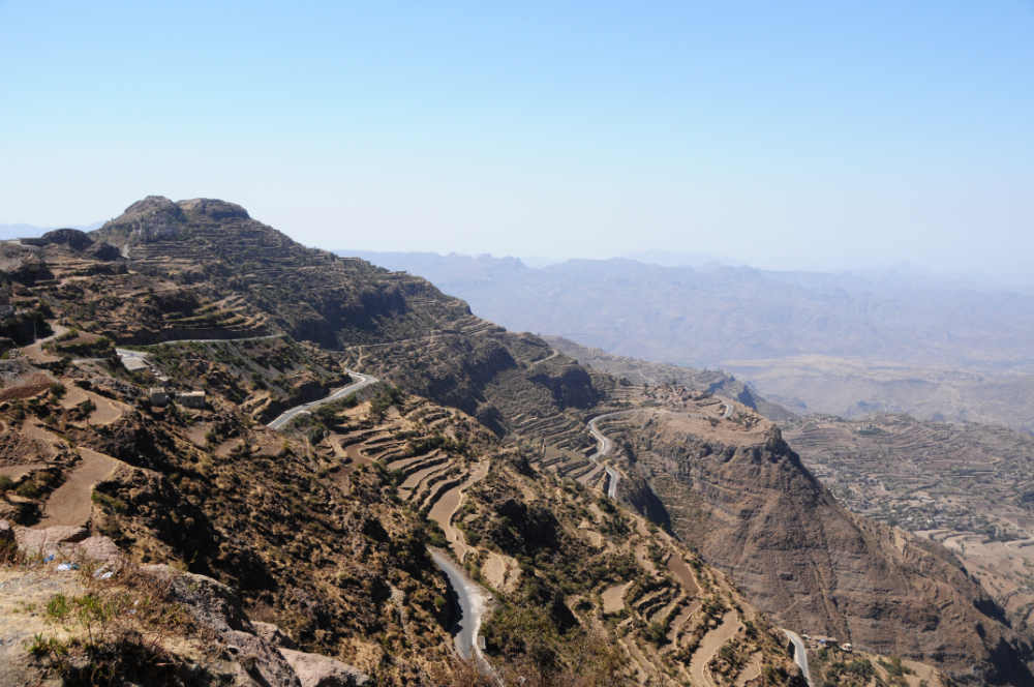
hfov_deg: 49.6
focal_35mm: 39
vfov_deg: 34.1
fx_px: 1119
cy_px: 344
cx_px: 517
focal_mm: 26
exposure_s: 1/2500
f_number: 6.3
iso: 500
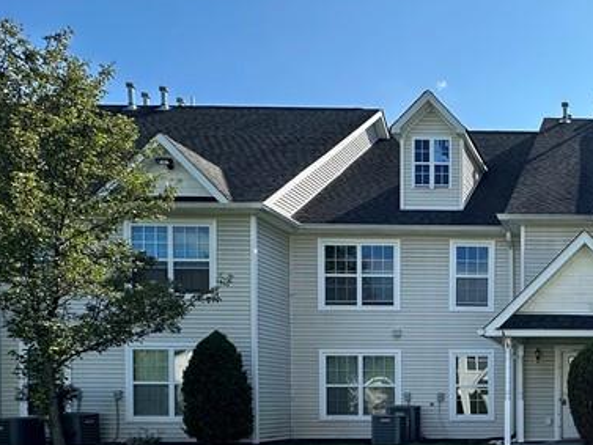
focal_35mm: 38
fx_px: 651
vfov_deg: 35.2
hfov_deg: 40.5
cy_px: 414
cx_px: 637
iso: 40
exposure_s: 1/673
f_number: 2.2
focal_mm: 2.22
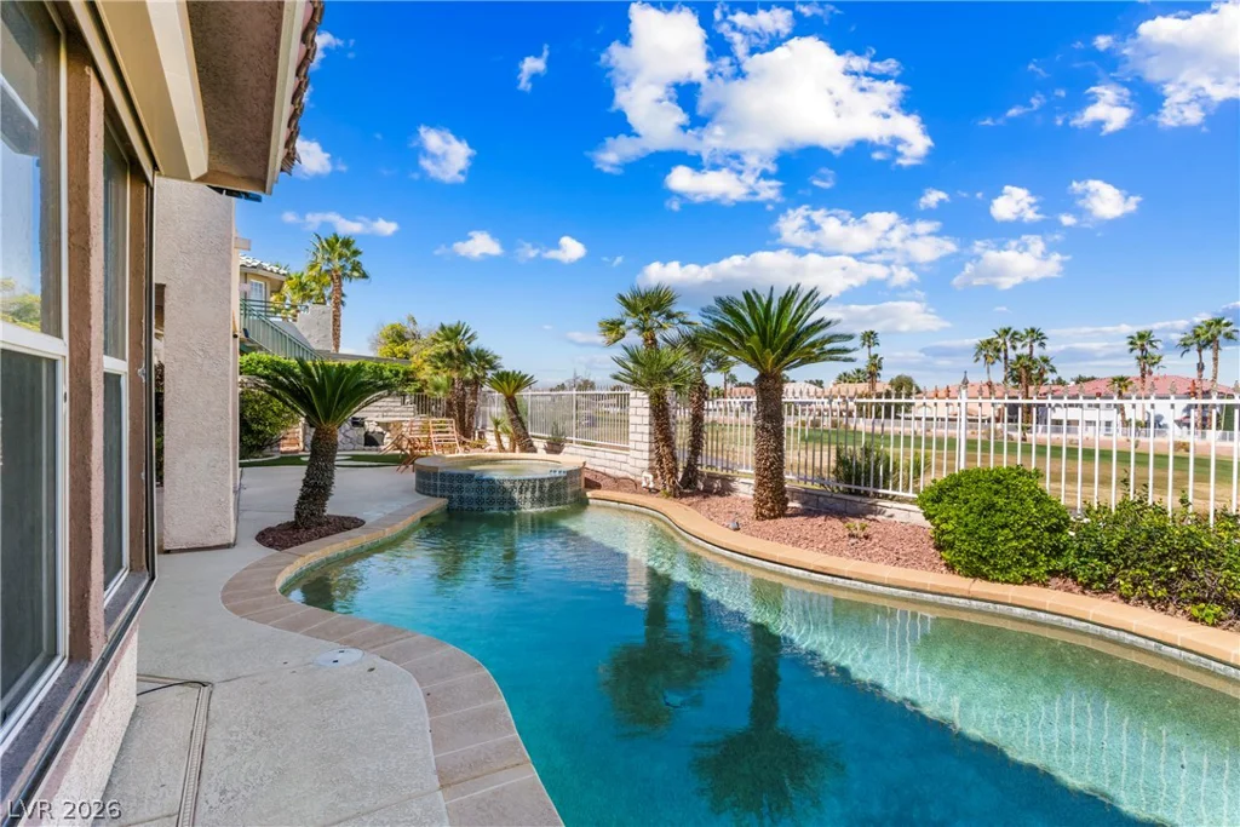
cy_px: 414
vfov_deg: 70.5
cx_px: 620
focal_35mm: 17
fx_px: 586
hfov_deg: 93.3
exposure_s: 1/8000
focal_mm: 17
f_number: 8
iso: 400
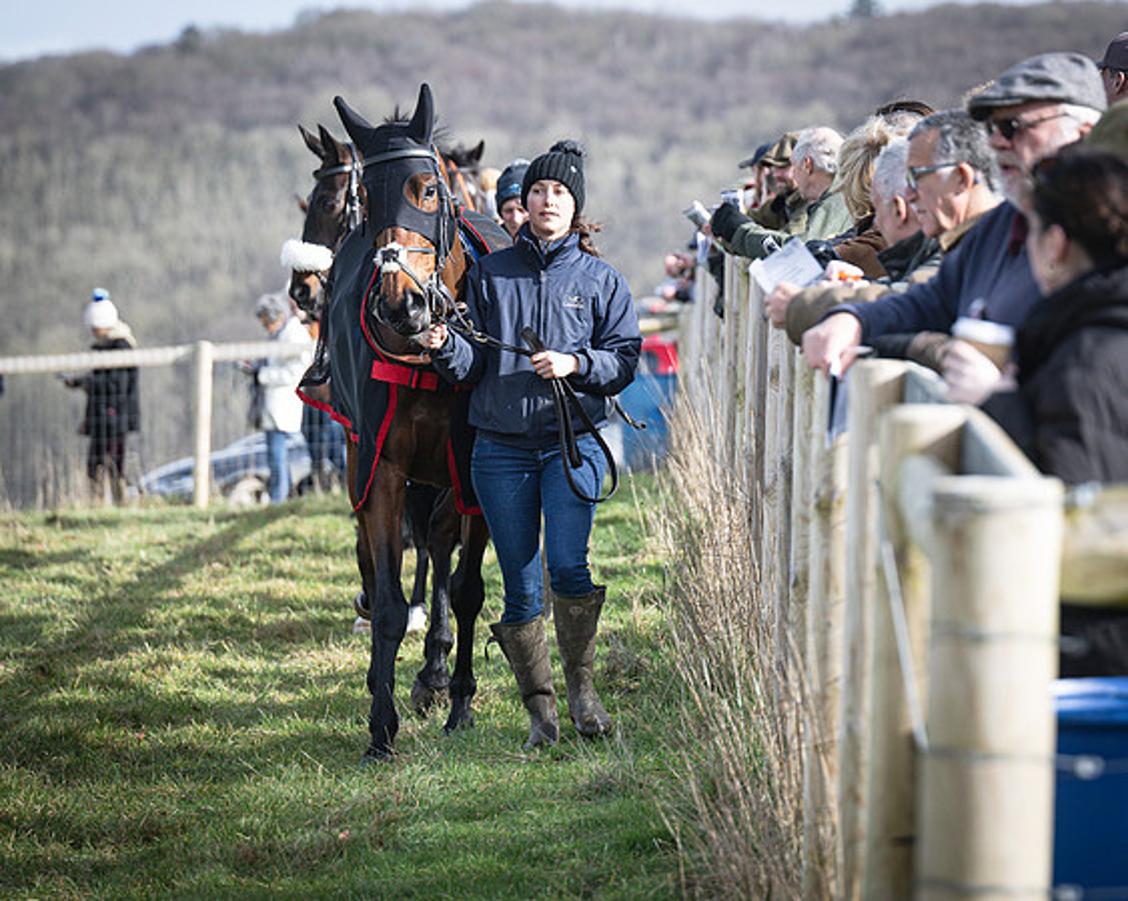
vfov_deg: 7.4
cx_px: 688
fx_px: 6954
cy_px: 346
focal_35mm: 208
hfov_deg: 9.3
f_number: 2.8
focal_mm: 100
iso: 160
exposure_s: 1/1250
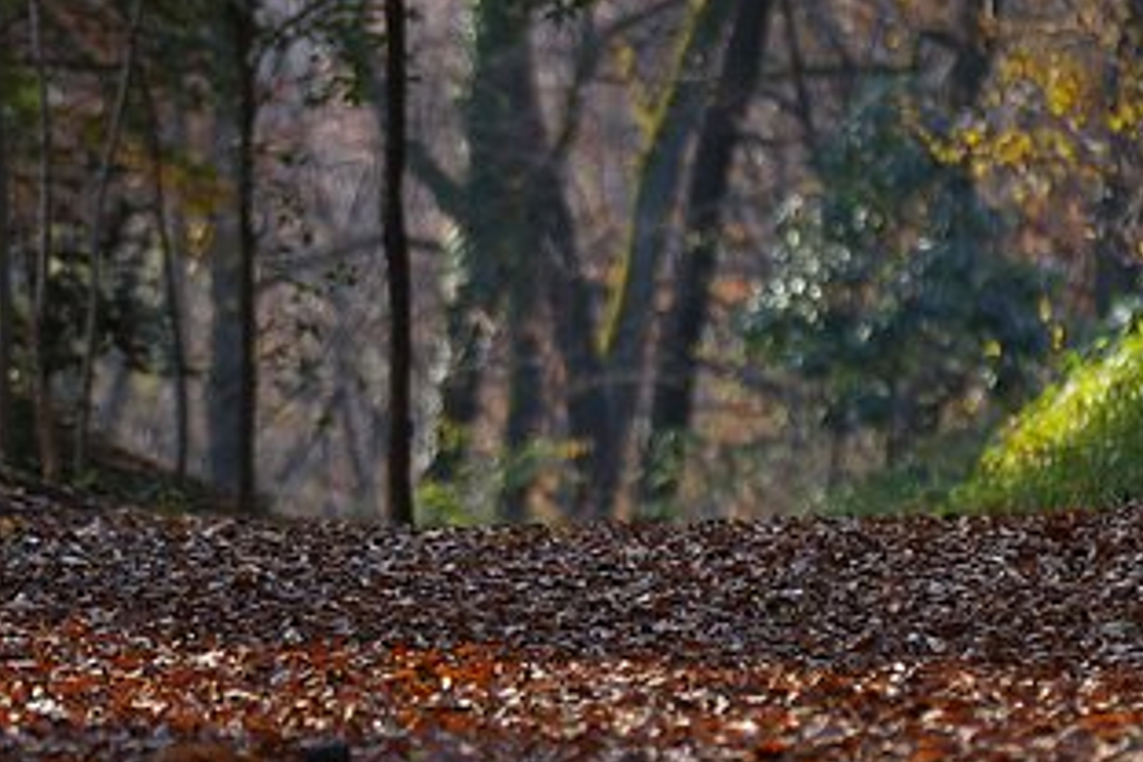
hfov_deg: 4.7
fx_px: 14064
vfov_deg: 3.1
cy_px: 555
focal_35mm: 443
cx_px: 568
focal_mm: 180
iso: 400
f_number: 3.5
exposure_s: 1/400
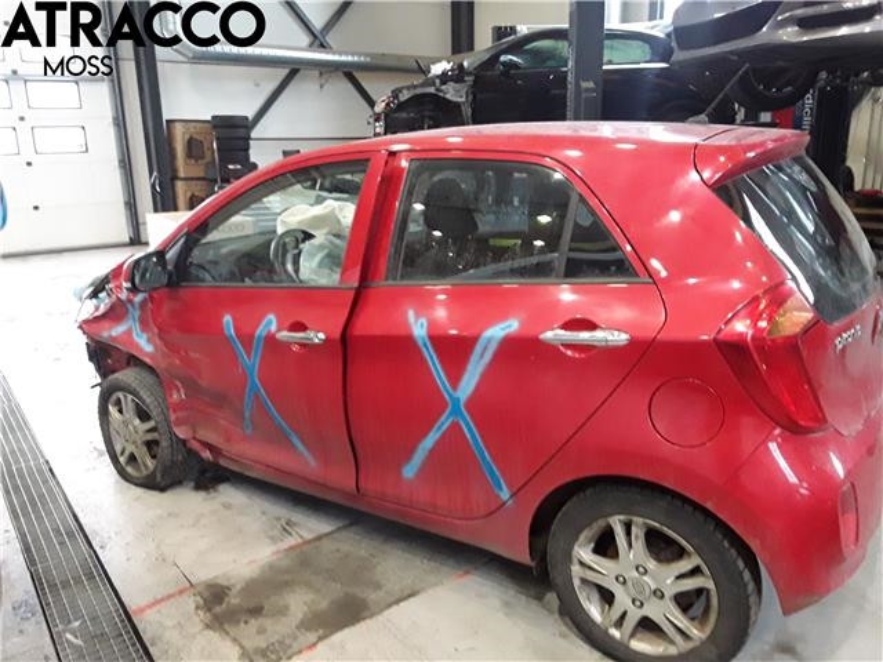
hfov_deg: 63.4
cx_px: 442
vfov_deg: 49.7
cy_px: 331
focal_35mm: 28
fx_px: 714
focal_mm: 2.91
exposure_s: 1/25
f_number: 1.9
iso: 320
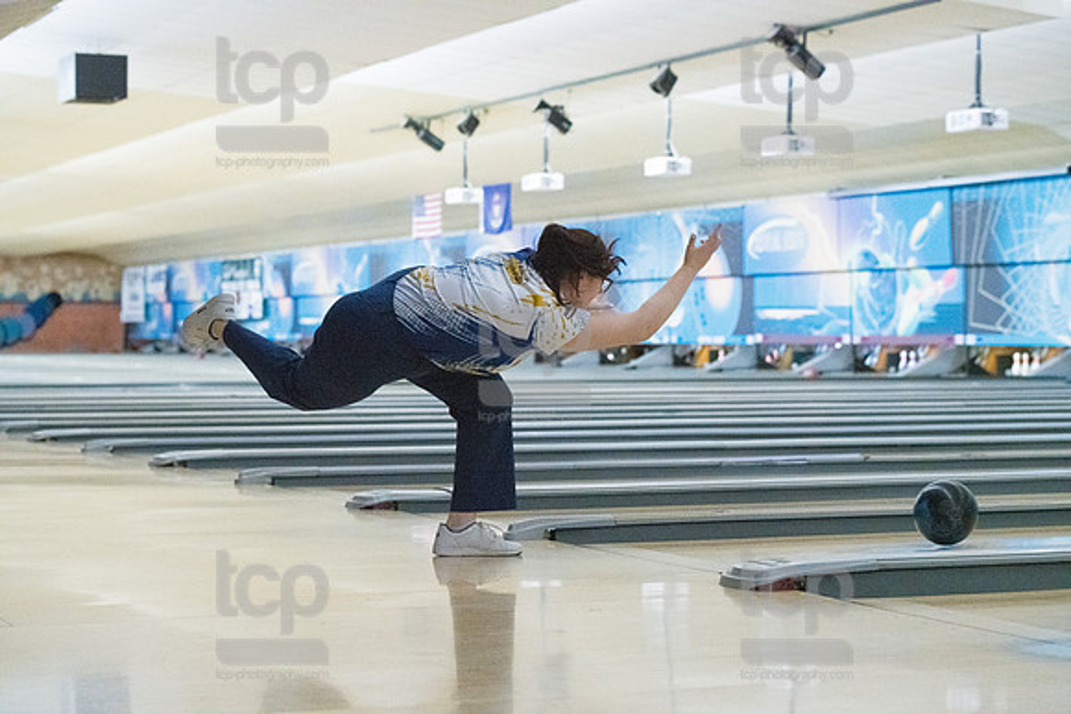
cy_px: 357
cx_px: 536
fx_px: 2440
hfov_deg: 24.8
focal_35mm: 82
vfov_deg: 16.7
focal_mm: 82
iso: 10000
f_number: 4
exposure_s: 1/1000
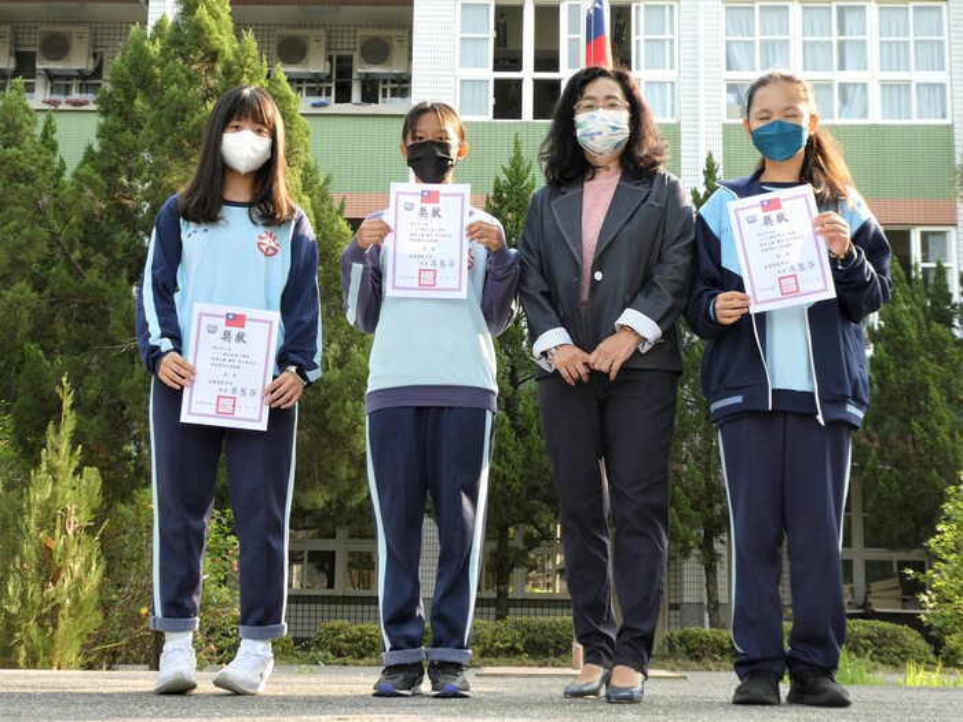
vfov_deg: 27.0
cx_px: 482
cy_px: 361
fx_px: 1502
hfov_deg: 35.5
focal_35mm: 54
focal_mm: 9.6
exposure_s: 1/80
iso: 100
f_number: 4.1
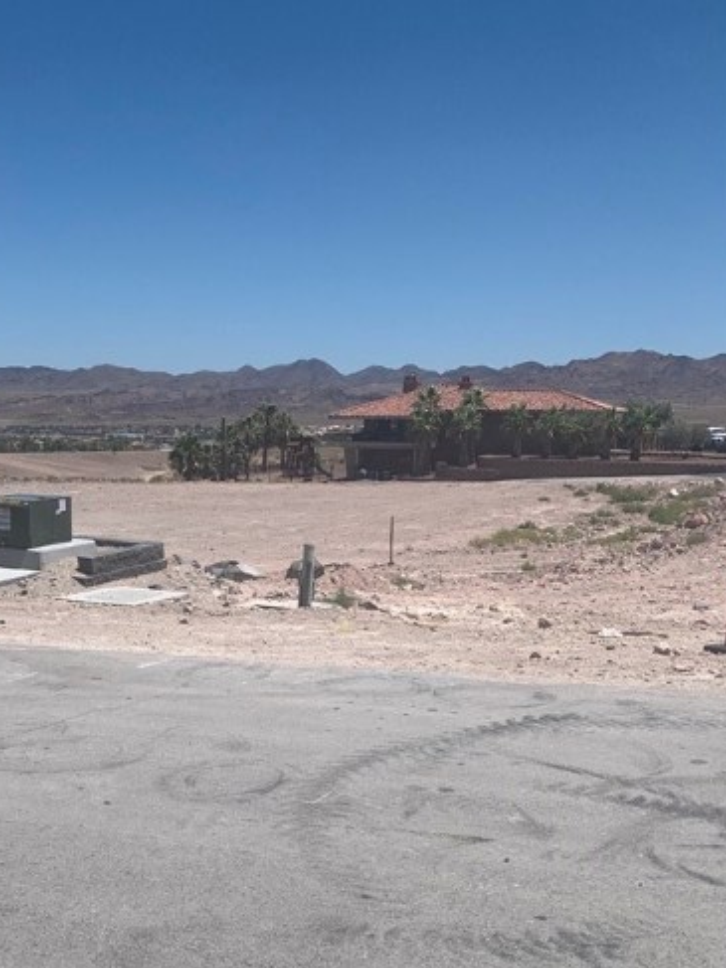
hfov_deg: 34.2
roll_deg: +0.6
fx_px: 1147
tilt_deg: -16.7
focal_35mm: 41
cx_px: 165
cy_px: 684
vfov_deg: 44.7
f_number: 1.8
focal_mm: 4.25
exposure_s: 1/4464
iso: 25
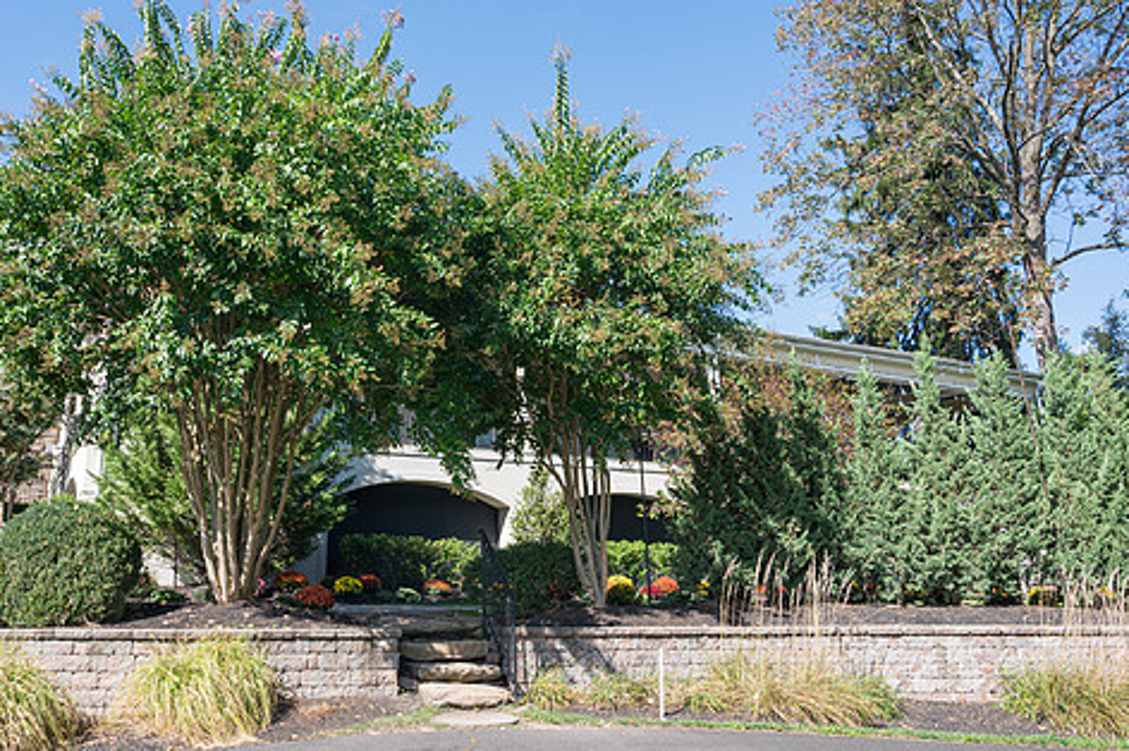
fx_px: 971
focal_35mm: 31
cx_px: 450
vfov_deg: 42.3
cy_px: 354
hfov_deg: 59.8
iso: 125
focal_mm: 24
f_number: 5.6
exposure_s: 1/250
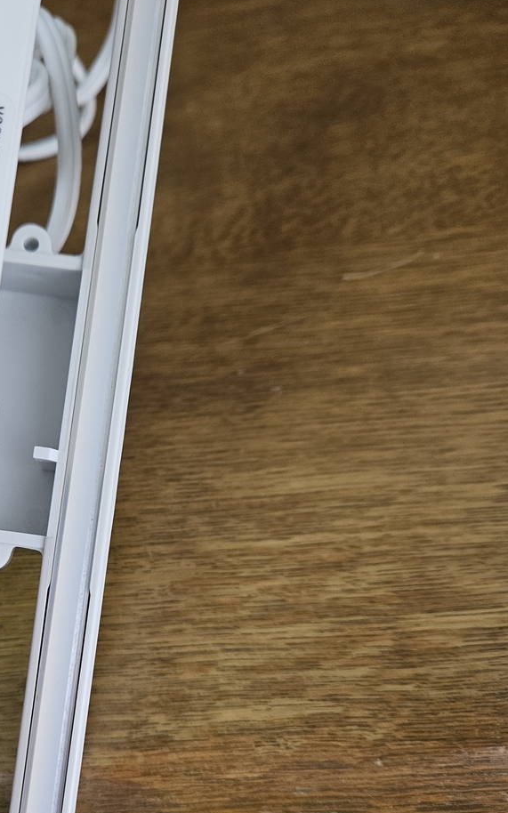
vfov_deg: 59.3
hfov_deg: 38.2
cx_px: 113
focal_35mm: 32
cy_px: 478
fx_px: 709
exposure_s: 1/120
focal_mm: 5.4
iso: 250
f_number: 1.8
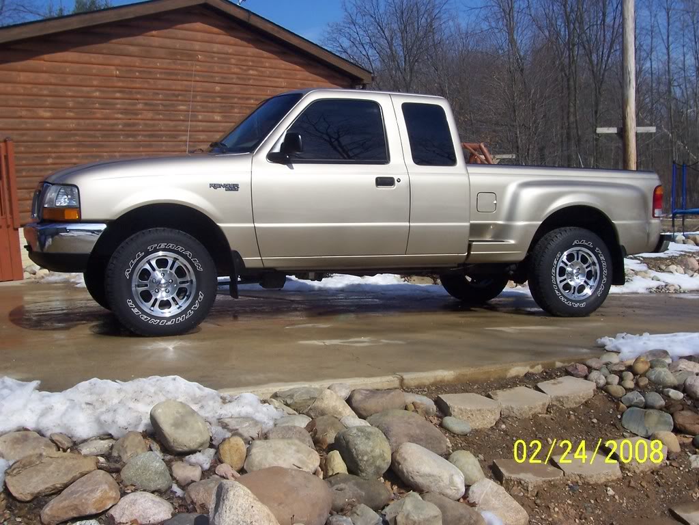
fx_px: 848
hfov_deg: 44.8
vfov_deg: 34.3
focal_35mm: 42
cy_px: 262
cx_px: 350
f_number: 5.6
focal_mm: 7
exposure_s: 1/750
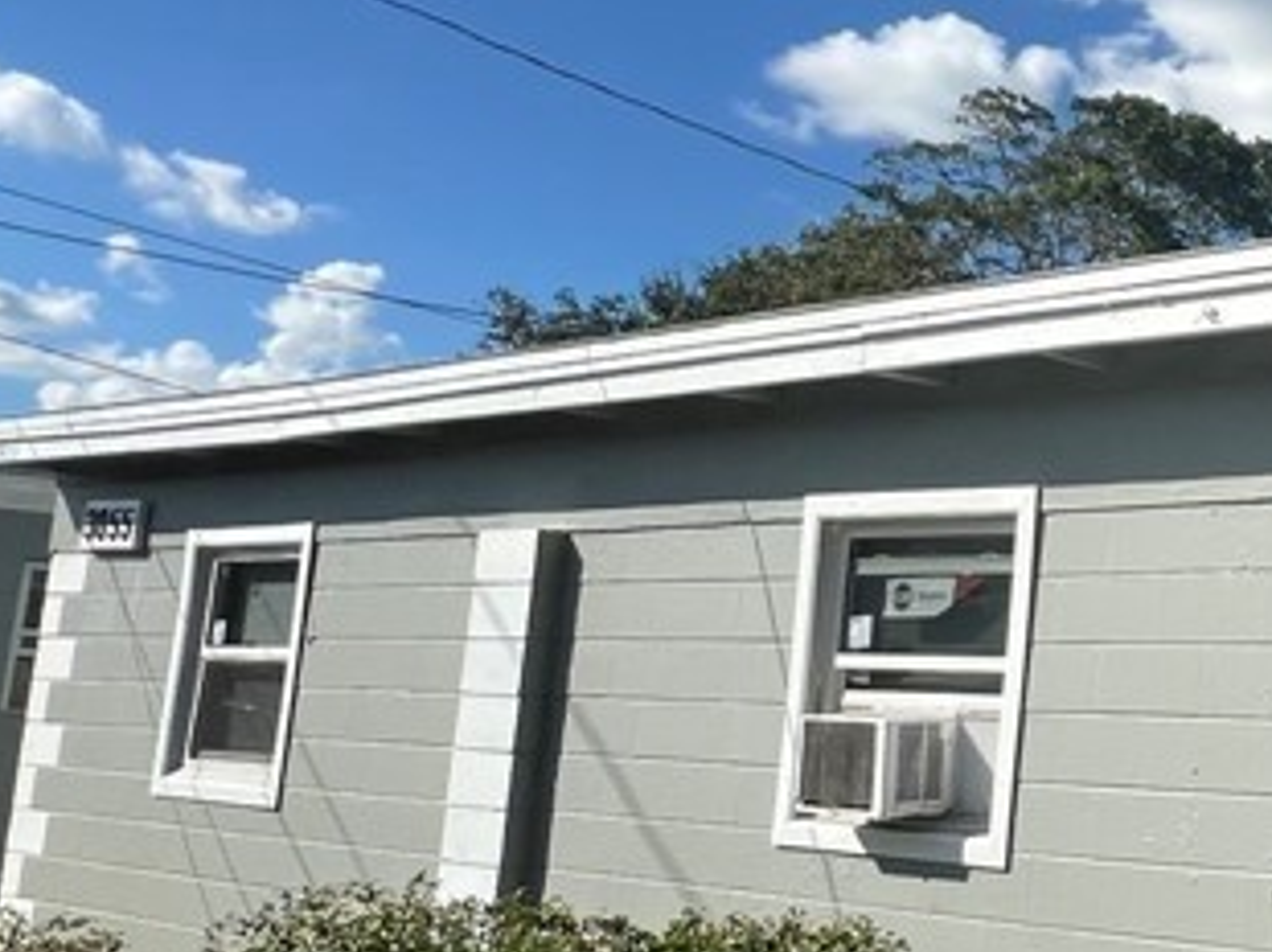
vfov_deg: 33.5
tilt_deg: +4.1
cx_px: 1789
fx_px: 1579
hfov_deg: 30.4
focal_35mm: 43
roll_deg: -2.4
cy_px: 521
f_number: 1.8
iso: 32
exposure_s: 1/2016
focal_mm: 1.57
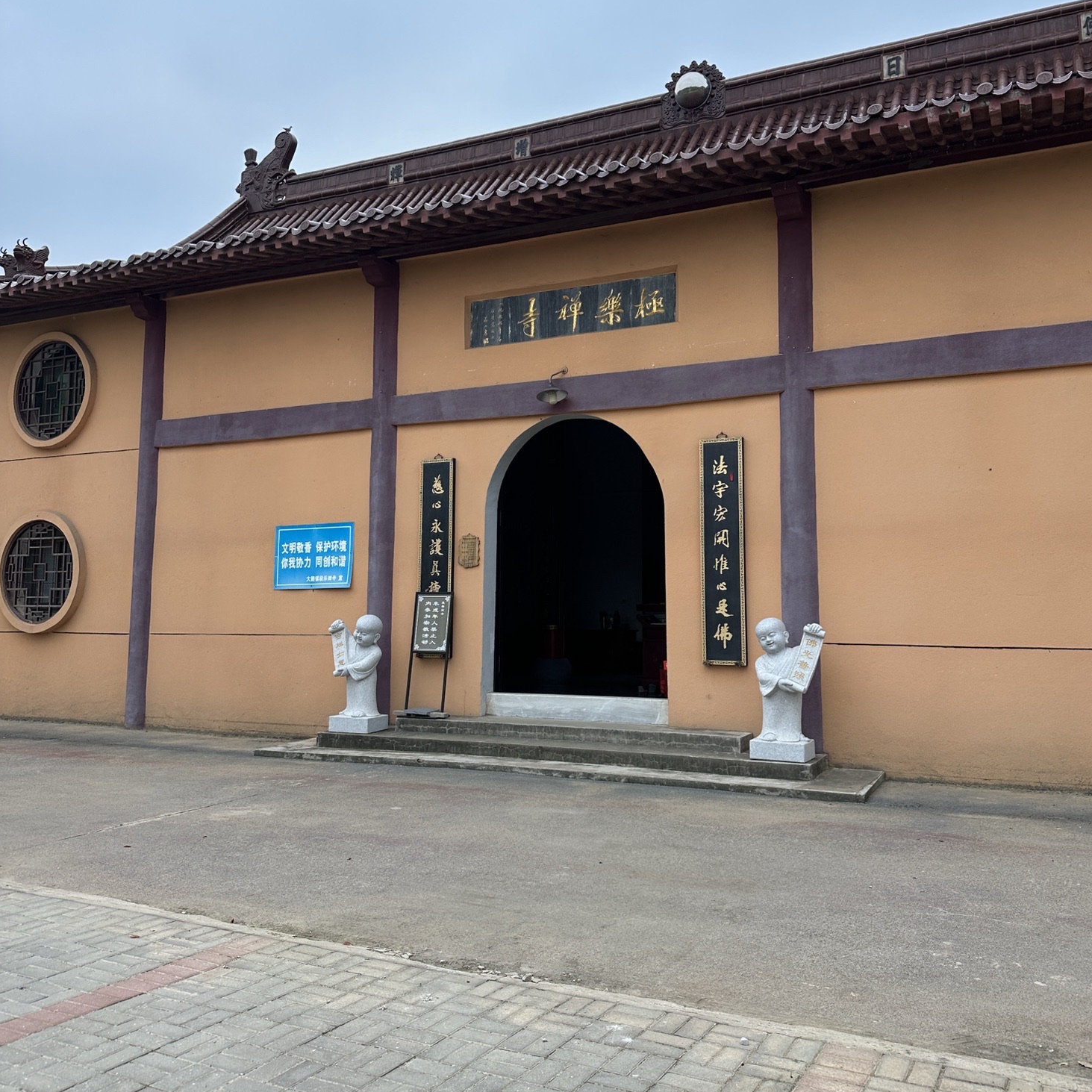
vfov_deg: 55.5
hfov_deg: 55.6
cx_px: 558
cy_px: 481
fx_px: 1035
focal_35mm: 29
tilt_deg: +6.9
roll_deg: -1.1
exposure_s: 1/264
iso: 80
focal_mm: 6.86
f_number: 1.78
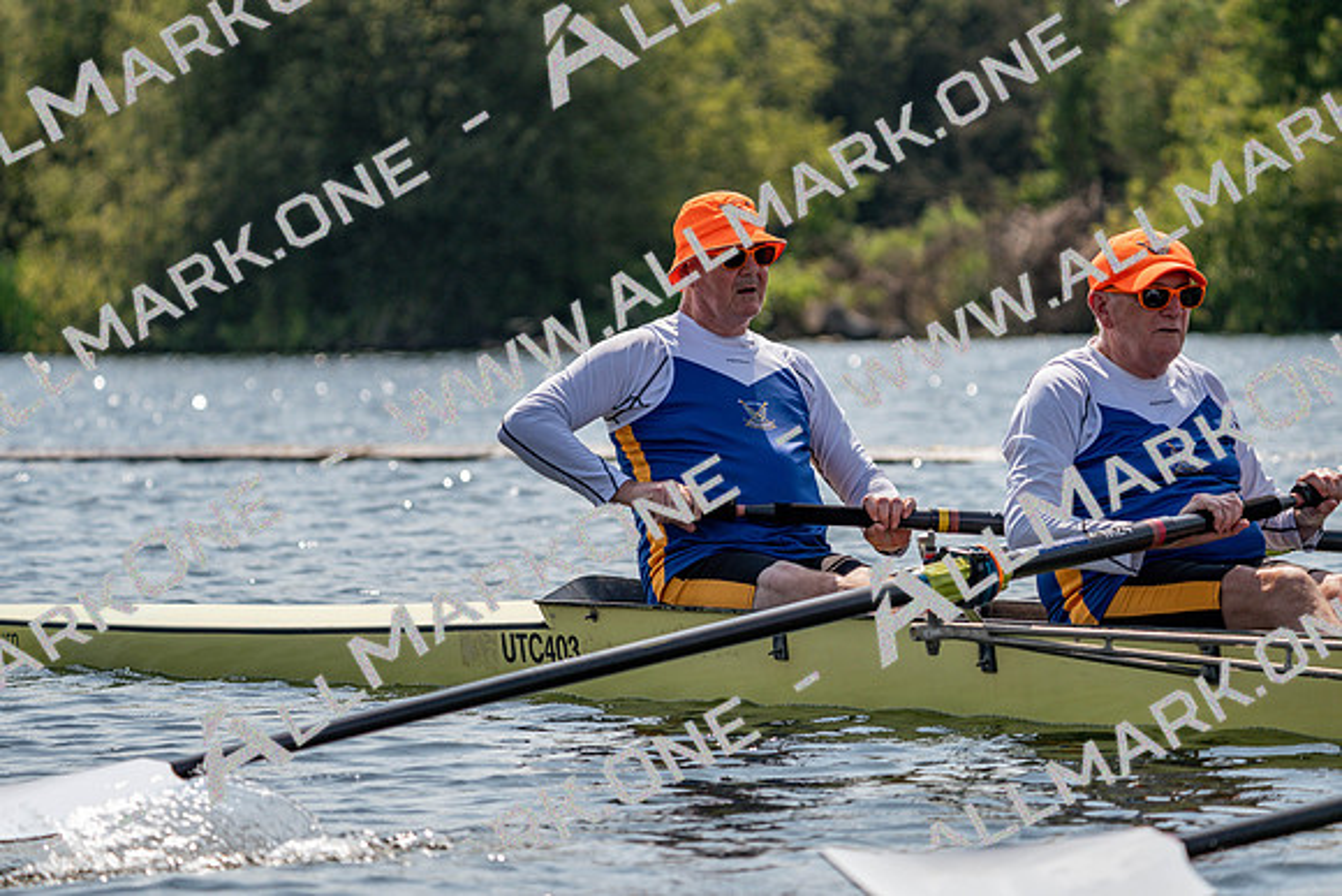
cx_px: 671
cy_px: 448
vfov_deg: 6.9
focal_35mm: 200
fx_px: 7457
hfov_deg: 10.3
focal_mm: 200
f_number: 5.6
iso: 160
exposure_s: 1/1600
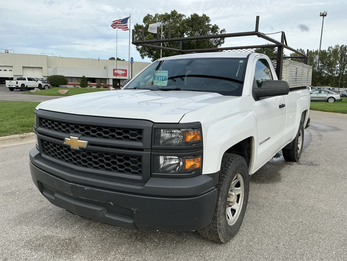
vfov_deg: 49.7
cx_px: 174
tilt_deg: -8.4
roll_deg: -1.5
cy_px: 130
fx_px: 281
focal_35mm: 28
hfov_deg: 63.4
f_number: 1.8
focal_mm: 3
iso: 25
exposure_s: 1/1534
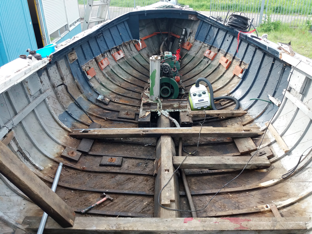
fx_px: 252
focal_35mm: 28
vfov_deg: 49.7
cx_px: 156
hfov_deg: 63.4
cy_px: 117
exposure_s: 1/232
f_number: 1.9
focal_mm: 3.7
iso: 64
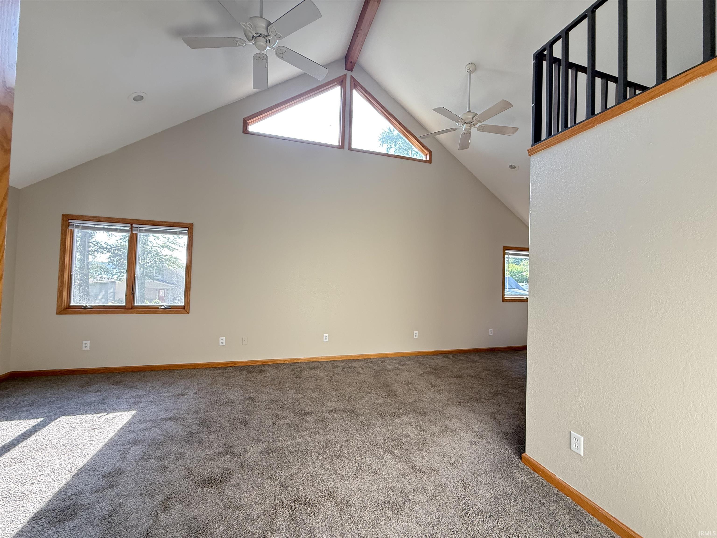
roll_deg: -2.0
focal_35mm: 14
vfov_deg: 85.7
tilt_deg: +1.9
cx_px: 358
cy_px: 269
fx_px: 290
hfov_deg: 102.1
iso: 200
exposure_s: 1/99
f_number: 2.2
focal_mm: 2.22
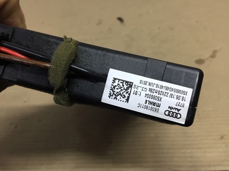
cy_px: 86
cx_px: 114
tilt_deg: -46.1
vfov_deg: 48.2
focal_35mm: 29
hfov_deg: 61.7
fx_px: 192
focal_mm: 4.15
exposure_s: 1/33
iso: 50
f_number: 2.2
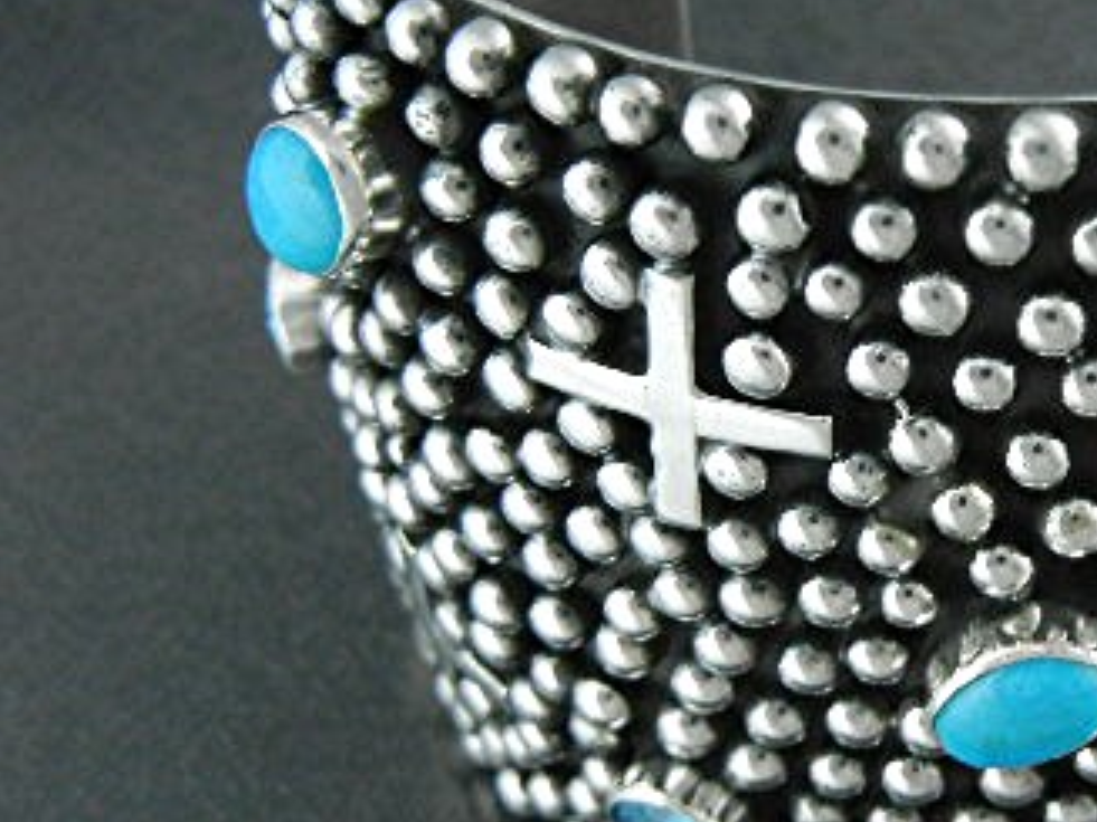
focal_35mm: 88
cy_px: 342
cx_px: 1016
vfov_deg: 16.8
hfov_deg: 21.7
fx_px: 2788
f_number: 3.8
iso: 200
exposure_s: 1/7.2
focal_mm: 8.1
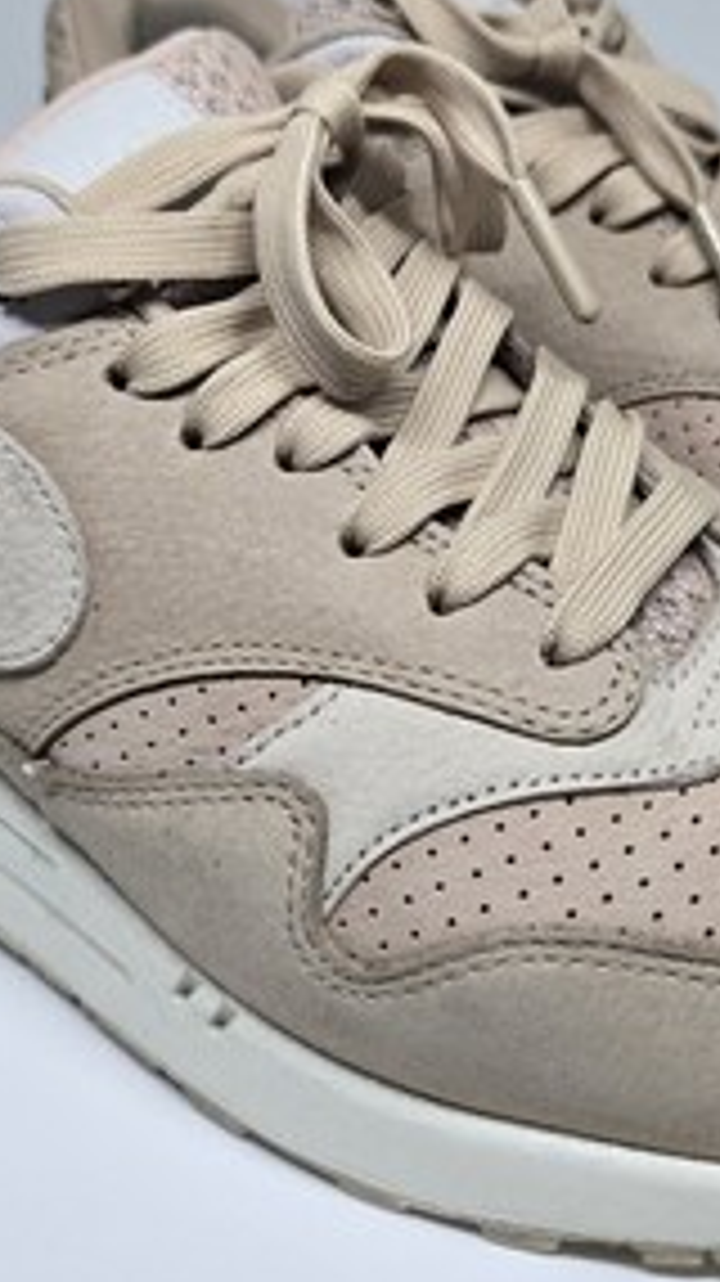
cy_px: 517
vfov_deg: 45.3
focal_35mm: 45
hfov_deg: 26.5
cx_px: 405
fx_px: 1530
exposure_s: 1/180
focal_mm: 5.4
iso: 100
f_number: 1.8
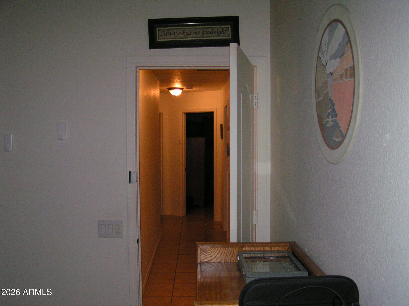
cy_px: 153
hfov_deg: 49.0
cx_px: 204
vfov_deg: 37.7
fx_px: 449
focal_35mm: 38
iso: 200
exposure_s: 1/40
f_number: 2.8
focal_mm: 5.8
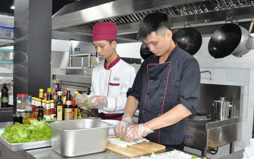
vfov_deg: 34.4
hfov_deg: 52.8
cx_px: 128
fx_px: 256
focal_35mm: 37
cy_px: 84
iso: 2000
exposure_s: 1/60
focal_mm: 24
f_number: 5
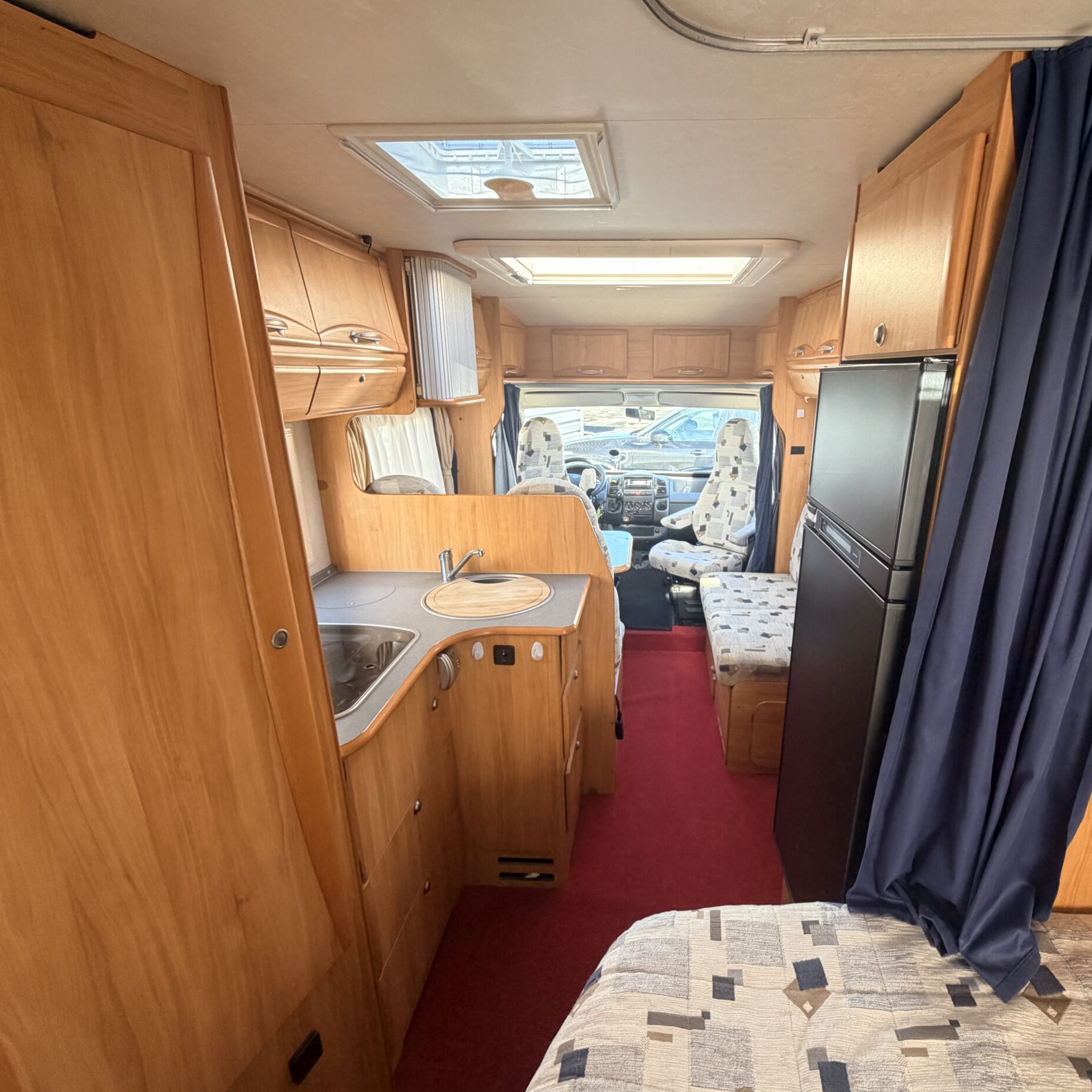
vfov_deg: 84.0
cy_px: 557
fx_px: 607
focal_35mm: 17
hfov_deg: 83.4
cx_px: 630
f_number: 2.2
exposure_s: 1/121
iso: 200
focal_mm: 2.22
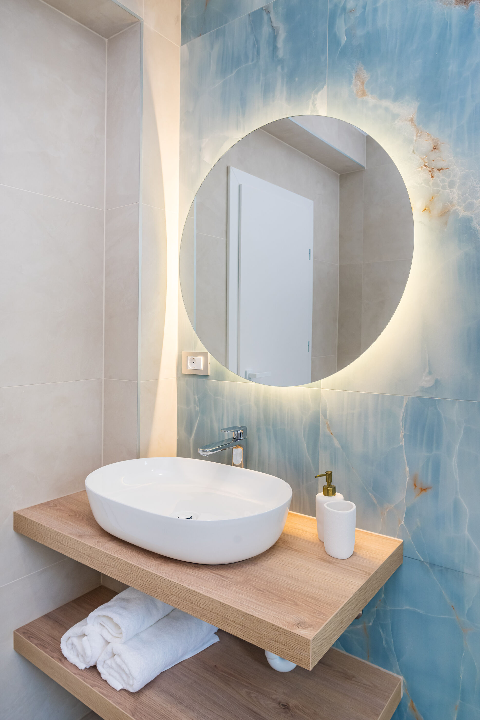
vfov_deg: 76.1
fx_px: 460
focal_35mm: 23
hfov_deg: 55.1
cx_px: 240
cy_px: 360
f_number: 8
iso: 800
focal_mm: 23
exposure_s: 1/50
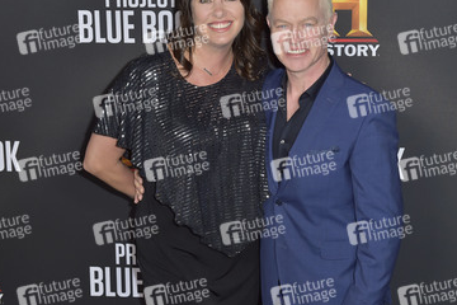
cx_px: 269
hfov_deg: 33.3
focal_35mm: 60
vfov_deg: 22.6
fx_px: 762
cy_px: 135
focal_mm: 48
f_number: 5.6
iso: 250
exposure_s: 1/250
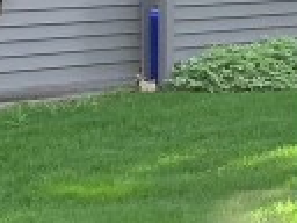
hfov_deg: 8.4
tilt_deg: -0.6
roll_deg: -0.5
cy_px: -56
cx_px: 807
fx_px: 1785
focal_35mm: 208
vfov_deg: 7.1
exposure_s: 1/121
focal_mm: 4.25
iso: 50
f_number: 1.8
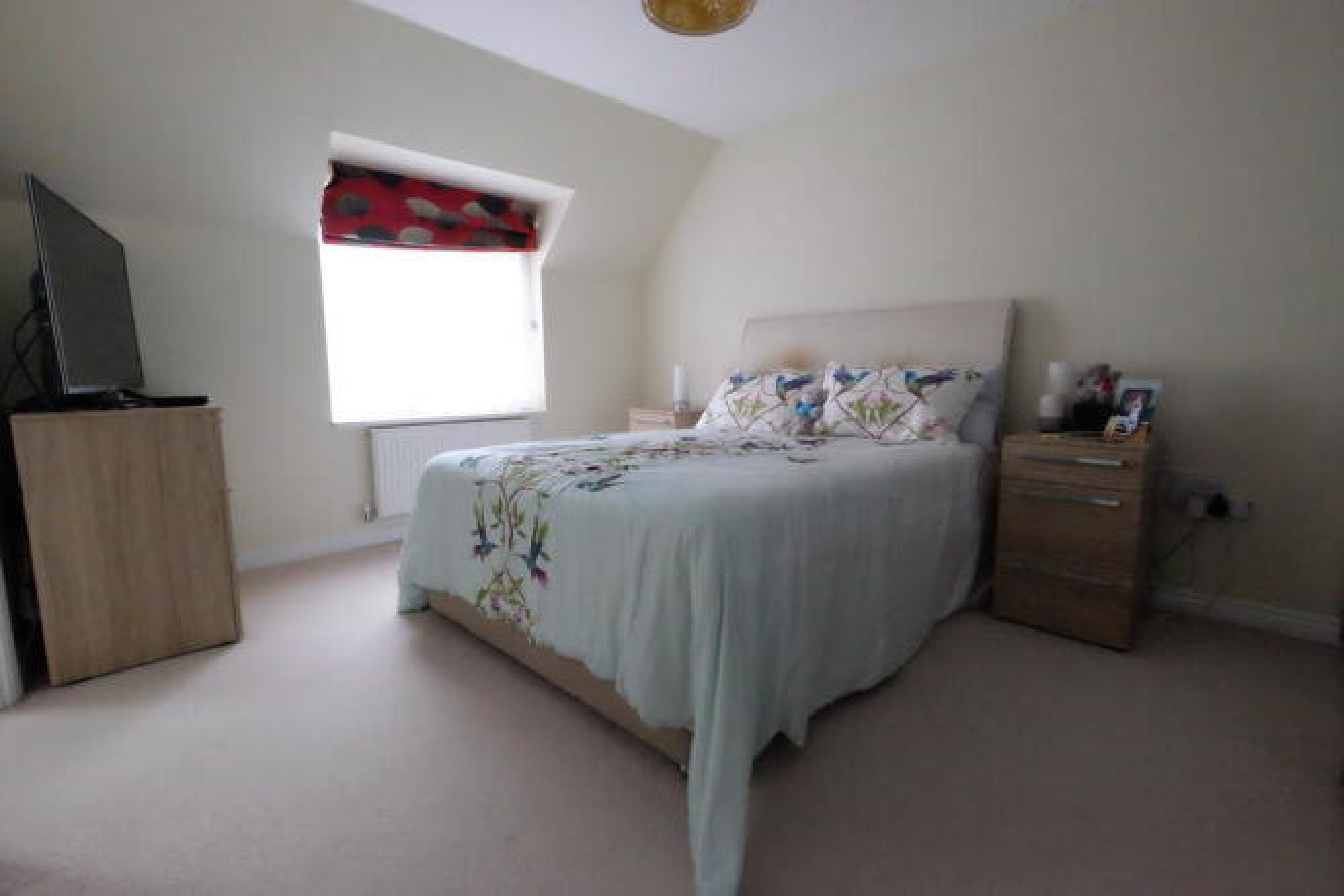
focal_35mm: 15
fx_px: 560
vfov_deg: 77.4
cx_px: 672
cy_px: 448
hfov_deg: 100.4
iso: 12800
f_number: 6.4
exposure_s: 1/400
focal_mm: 10
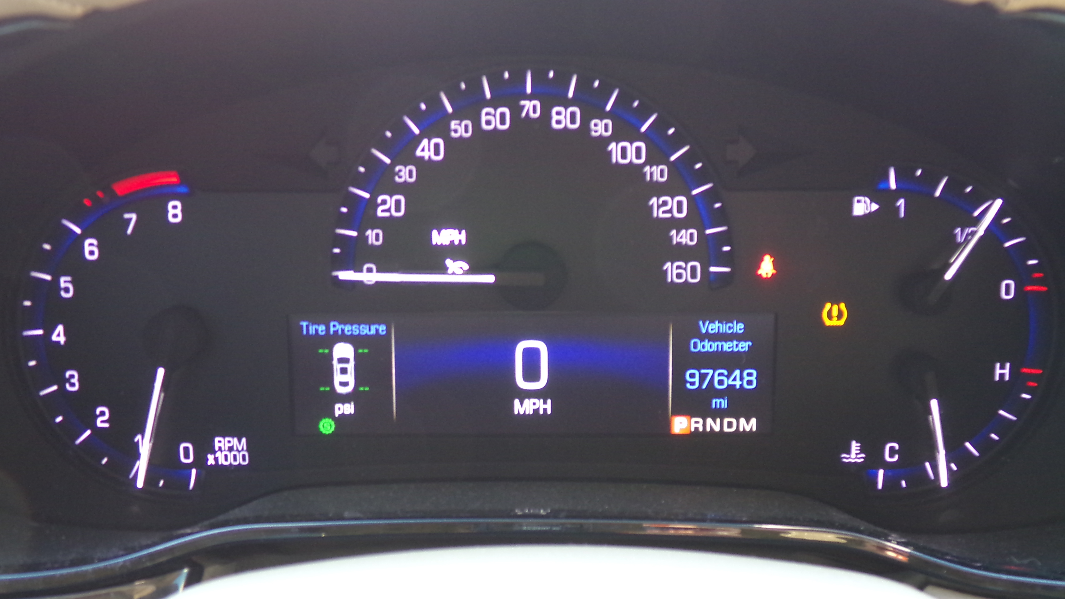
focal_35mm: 41
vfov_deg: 29.0
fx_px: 1158
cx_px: 533
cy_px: 339
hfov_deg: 49.4
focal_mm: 6.6
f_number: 4
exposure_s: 1/17
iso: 327
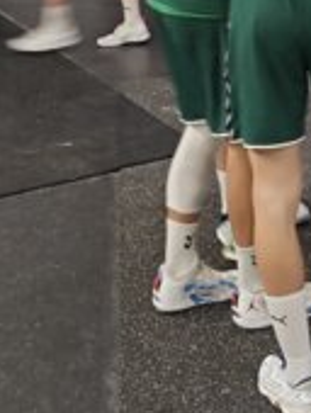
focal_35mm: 54
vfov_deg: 32.9
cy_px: 12
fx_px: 645
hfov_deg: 24.8
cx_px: 362
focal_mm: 5.43
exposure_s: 1/25
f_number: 1.8
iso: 400
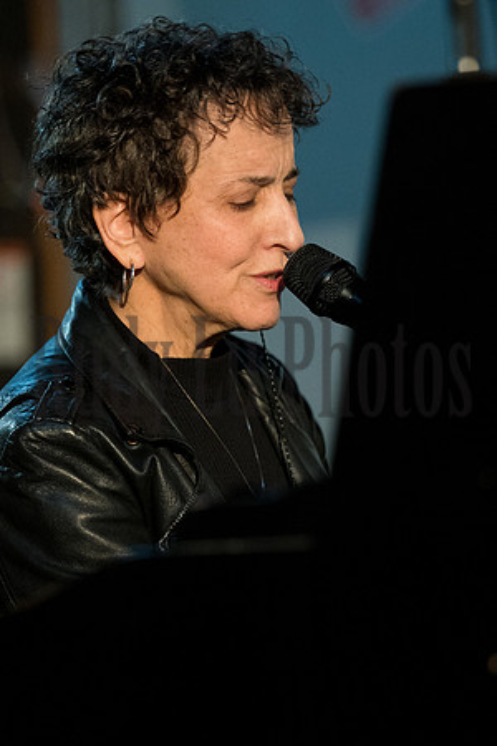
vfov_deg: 11.0
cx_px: 248
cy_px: 373
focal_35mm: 187
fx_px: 3872
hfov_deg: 7.3
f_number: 2.8
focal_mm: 125
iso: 6400
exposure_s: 1/125
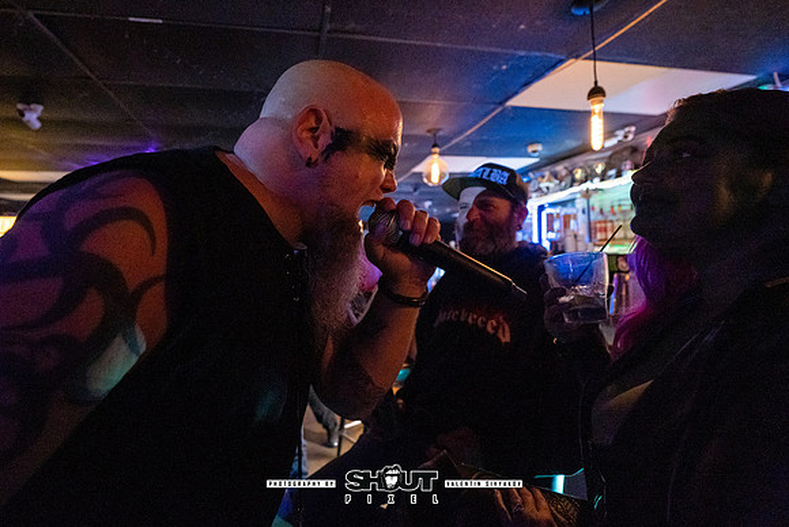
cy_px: 228
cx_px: 345
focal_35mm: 16
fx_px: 356
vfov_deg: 72.6
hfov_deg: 95.4
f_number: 2.8
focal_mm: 14
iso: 3200
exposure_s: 1/250
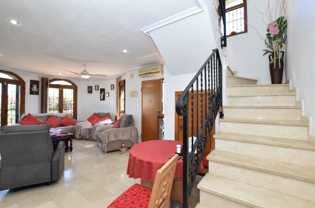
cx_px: 158
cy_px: 104
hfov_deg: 100.5
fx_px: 131
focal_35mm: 15
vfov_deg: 77.0
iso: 800
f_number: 8
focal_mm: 10
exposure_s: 1/60
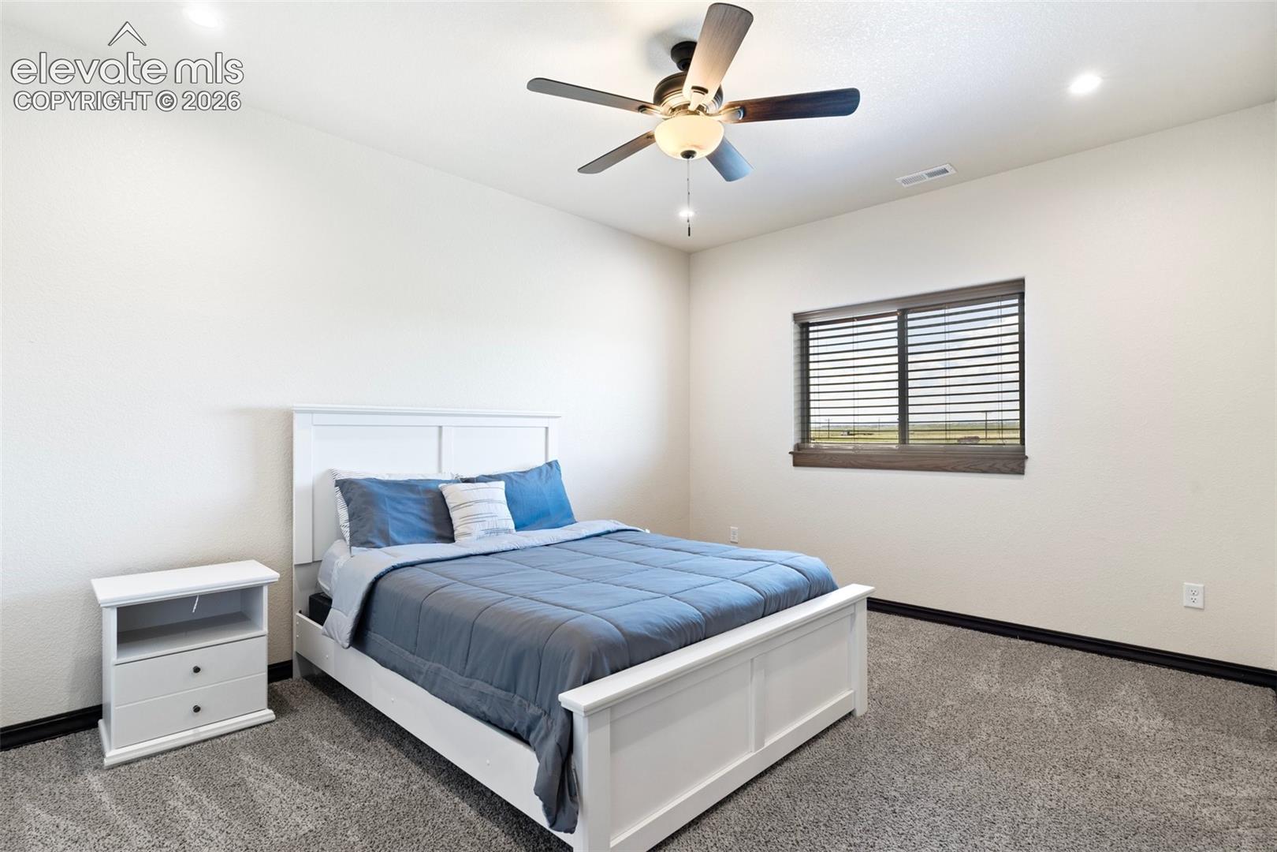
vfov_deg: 67.4
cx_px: 638
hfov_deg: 90.0
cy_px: 426
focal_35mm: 18
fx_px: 638
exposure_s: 1/3
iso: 200
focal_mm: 18
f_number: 9
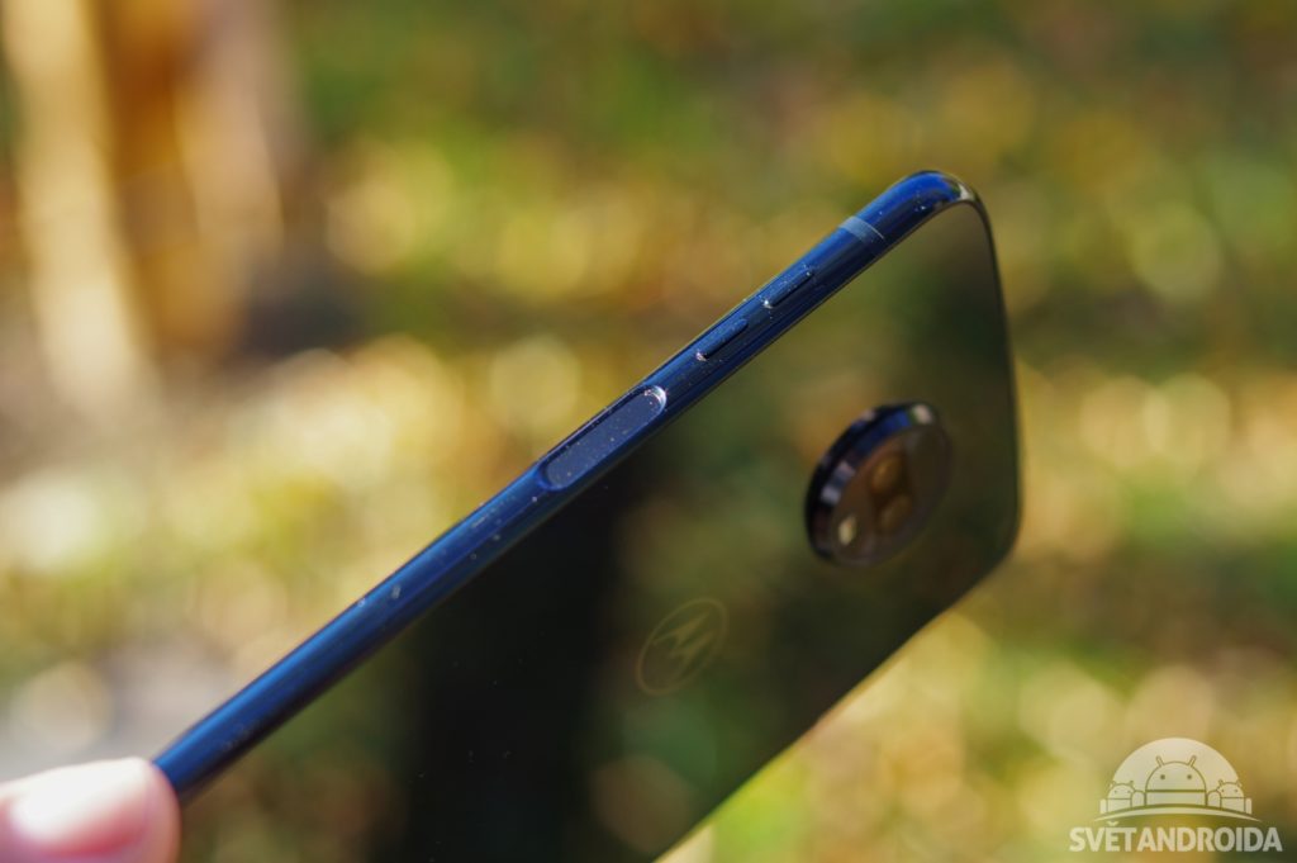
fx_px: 1872
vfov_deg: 25.9
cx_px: 648
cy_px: 432
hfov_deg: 38.2
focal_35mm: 52
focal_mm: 35
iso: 200
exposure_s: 1/125
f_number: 3.5
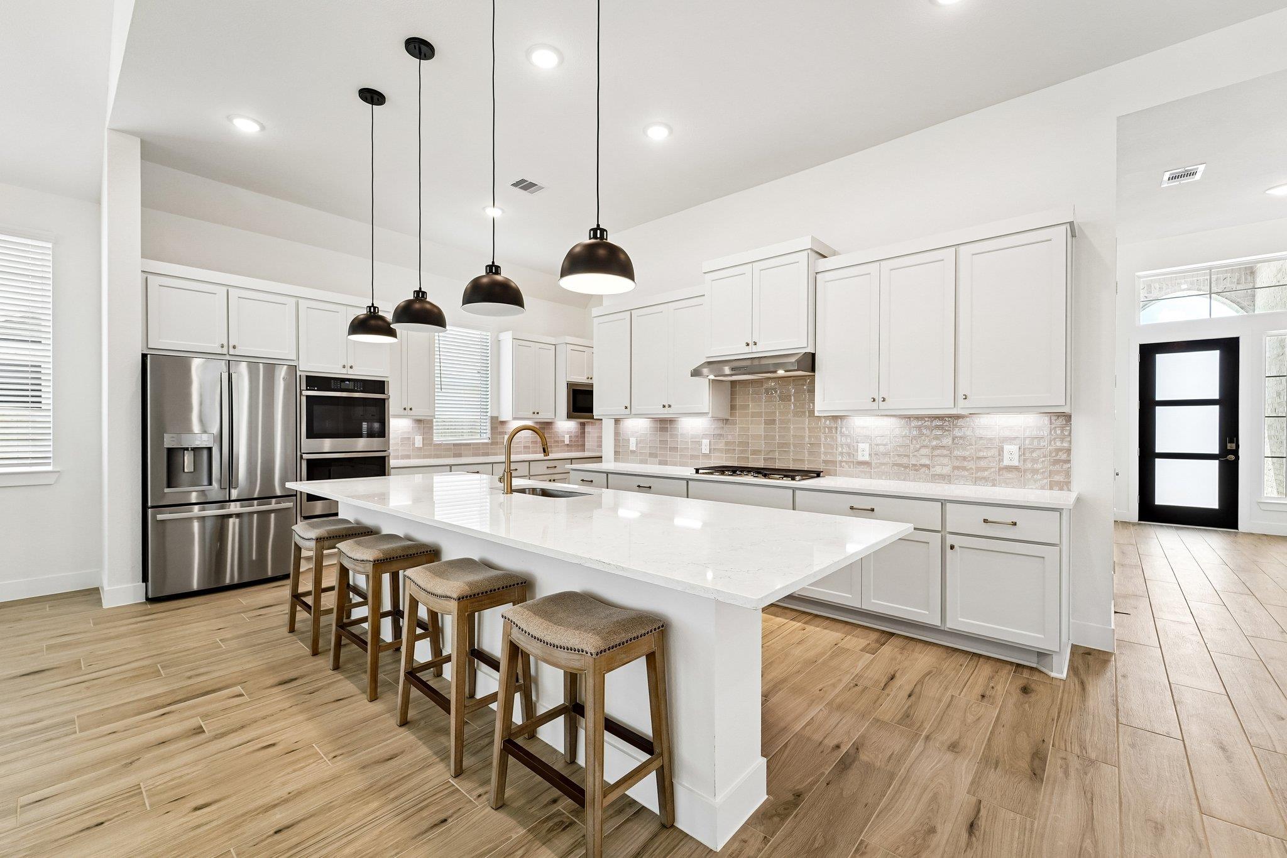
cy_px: 429
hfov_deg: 104.3
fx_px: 500
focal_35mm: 14
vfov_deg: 81.2
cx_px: 644
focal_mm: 14
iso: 500
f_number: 8
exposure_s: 1/60
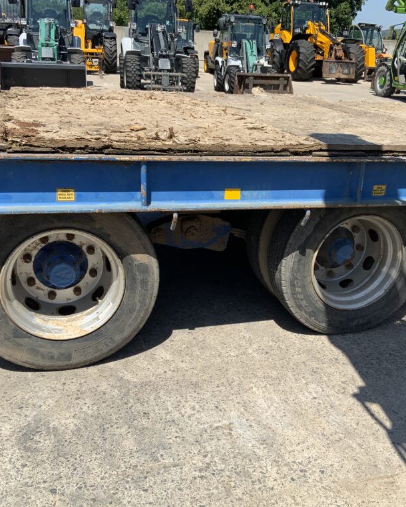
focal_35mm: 38
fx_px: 571
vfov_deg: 47.9
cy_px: 253
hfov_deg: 39.1
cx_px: 218
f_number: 1.8
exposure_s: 1/1786
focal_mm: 3
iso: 16
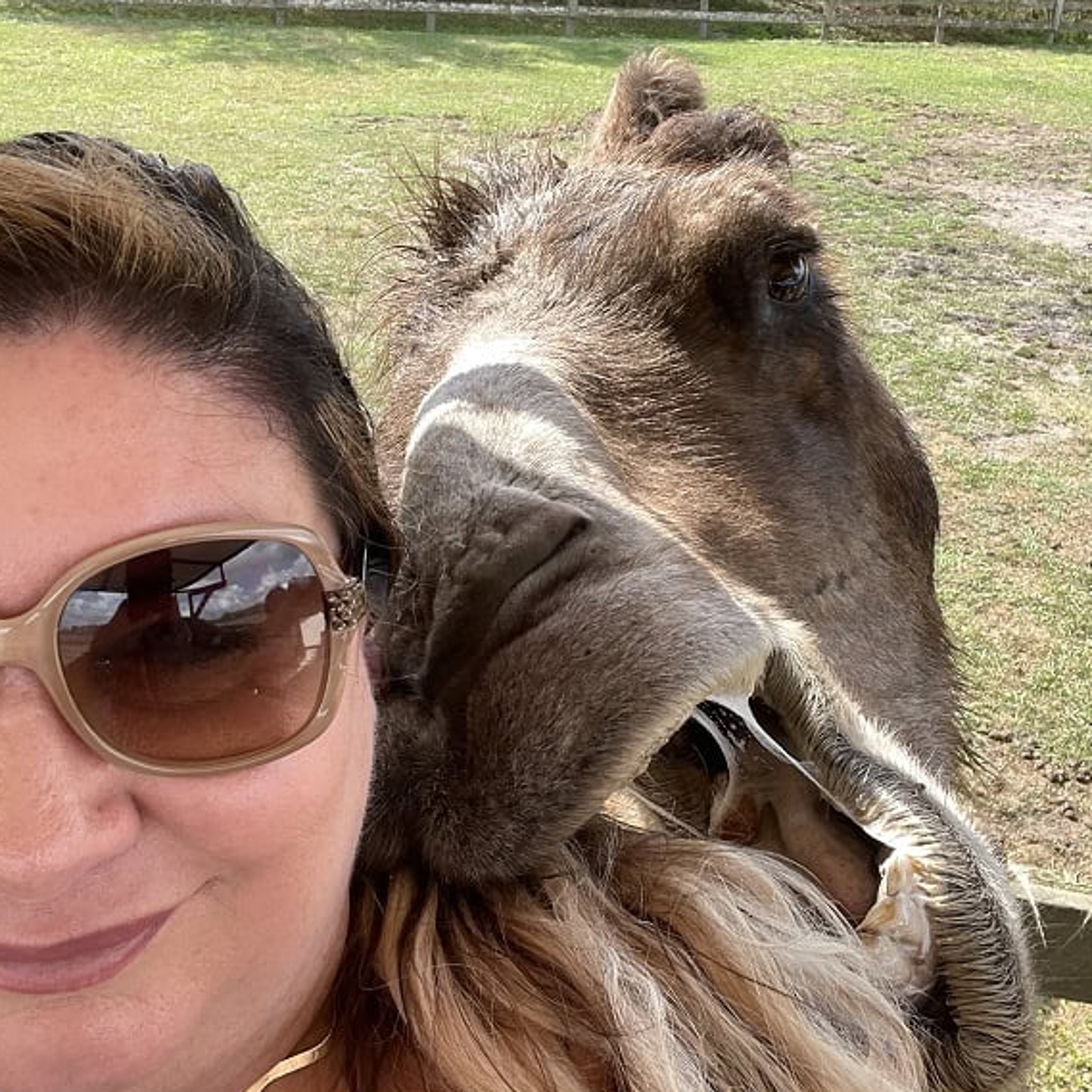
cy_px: 537
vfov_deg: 46.0
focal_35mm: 36
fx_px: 1285
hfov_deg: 46.0
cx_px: 546
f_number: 2.2
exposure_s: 1/121
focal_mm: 2.7
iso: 25
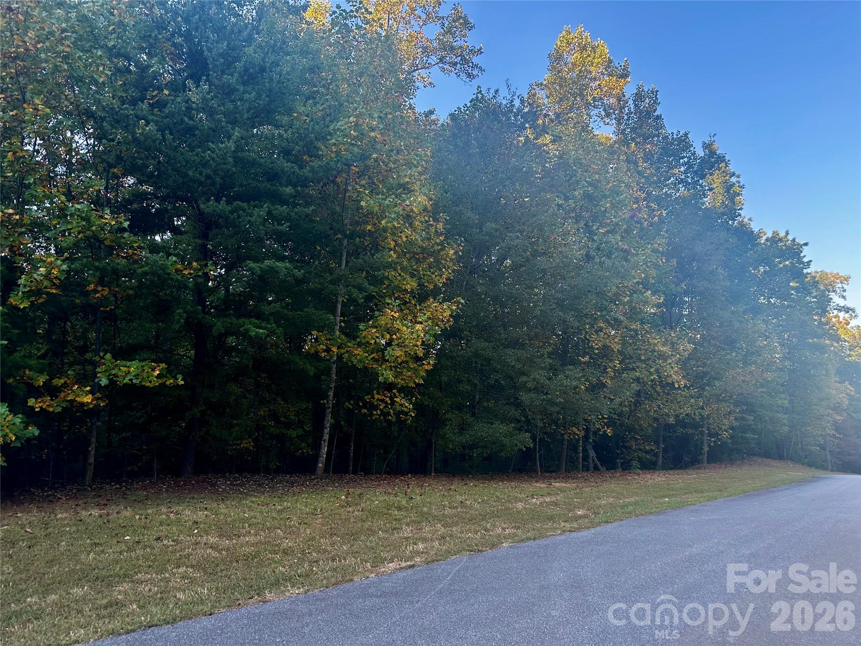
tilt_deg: +8.3
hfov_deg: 71.6
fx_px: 597
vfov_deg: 56.8
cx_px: 430
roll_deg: +0.1
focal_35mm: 24
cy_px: 323
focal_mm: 6.86
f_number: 1.78
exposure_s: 1/484
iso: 80
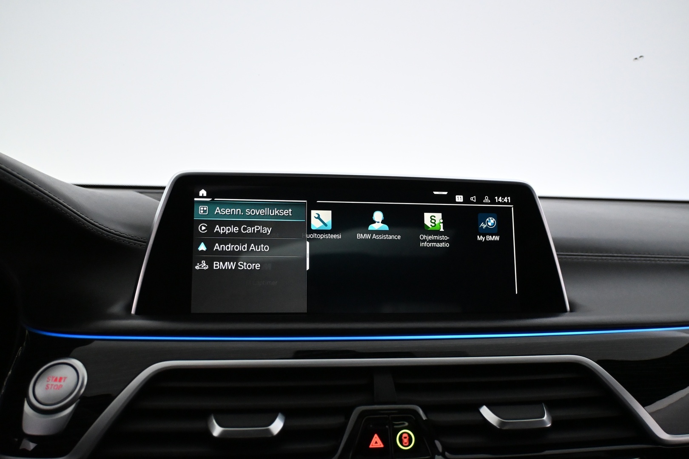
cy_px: 230
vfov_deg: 41.7
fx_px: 603
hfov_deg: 59.5
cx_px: 344
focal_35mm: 32
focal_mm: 21
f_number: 4
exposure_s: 1/125
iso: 4000
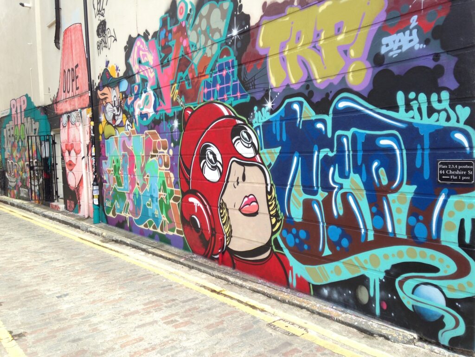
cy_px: 178
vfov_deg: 42.9
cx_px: 238
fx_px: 453
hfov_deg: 55.4
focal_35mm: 33
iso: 50
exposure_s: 1/441
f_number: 2.4
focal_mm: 4.13
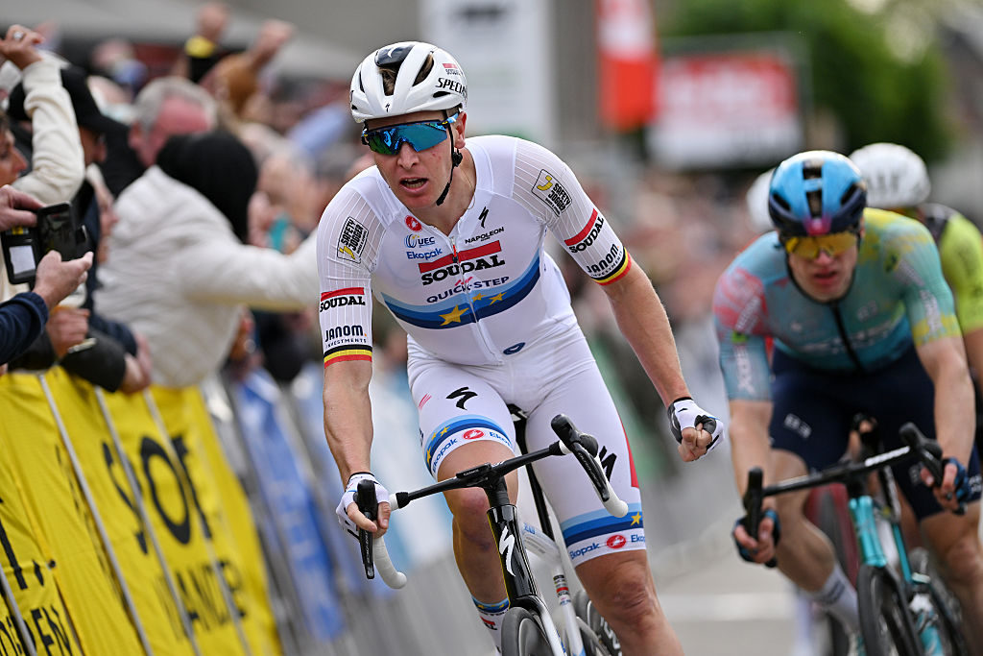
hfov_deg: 6.9
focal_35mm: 300
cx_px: 492
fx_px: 8192
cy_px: 328
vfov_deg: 4.6
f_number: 3.5
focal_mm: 300
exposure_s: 1/3200
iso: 400
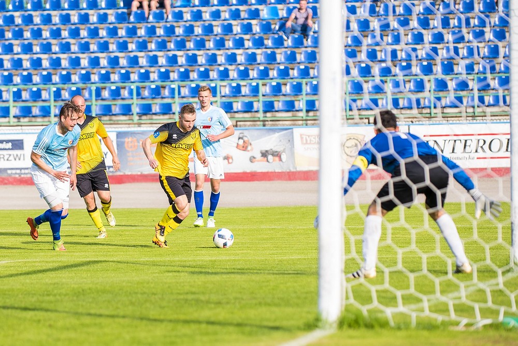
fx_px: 1943
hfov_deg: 15.2
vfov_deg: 10.2
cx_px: 259
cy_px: 173
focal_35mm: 135
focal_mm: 135
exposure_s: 1/1600
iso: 320
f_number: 2.8
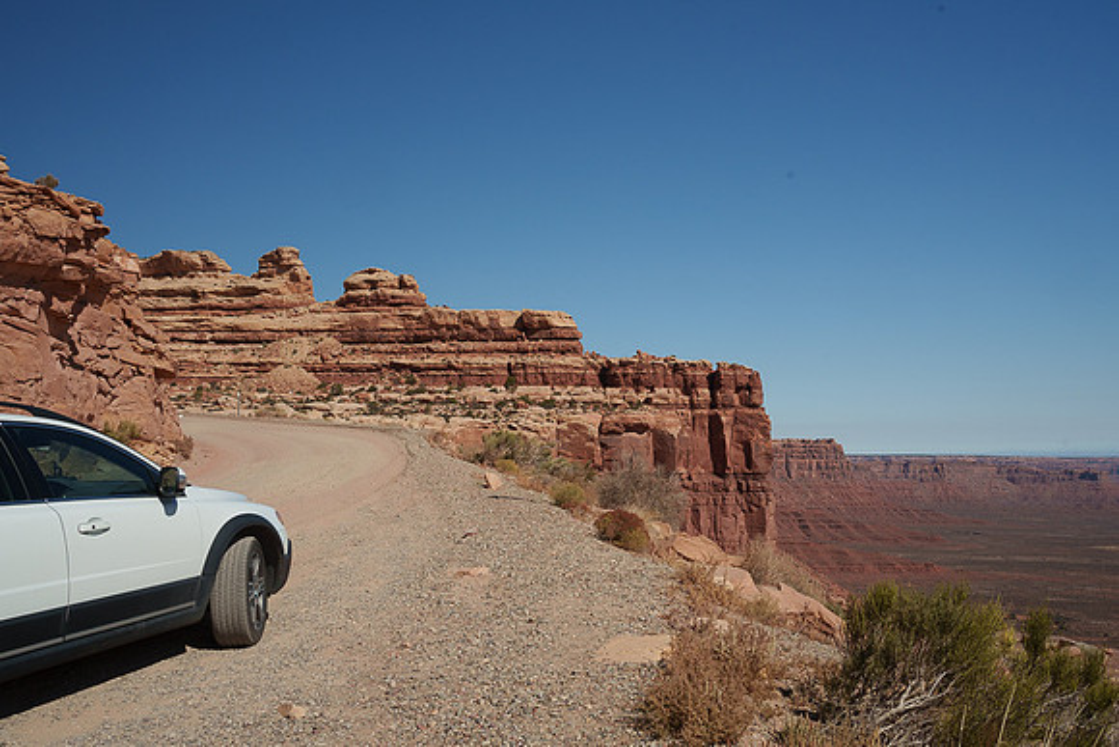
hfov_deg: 53.9
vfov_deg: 37.5
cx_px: 560
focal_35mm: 35
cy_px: 374
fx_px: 1100
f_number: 16
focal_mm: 32
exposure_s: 1/320
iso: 400
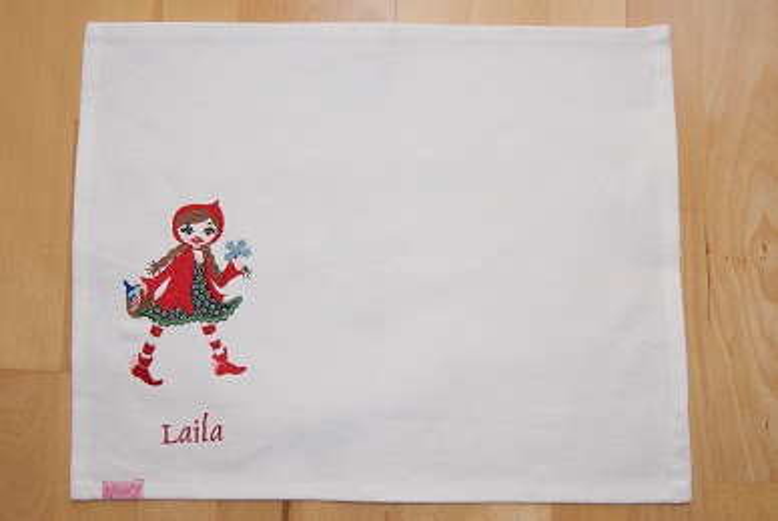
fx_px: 909
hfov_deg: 46.3
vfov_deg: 32.0
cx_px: 389
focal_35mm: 42
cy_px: 260
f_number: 5.6
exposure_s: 1/60
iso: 400
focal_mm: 28
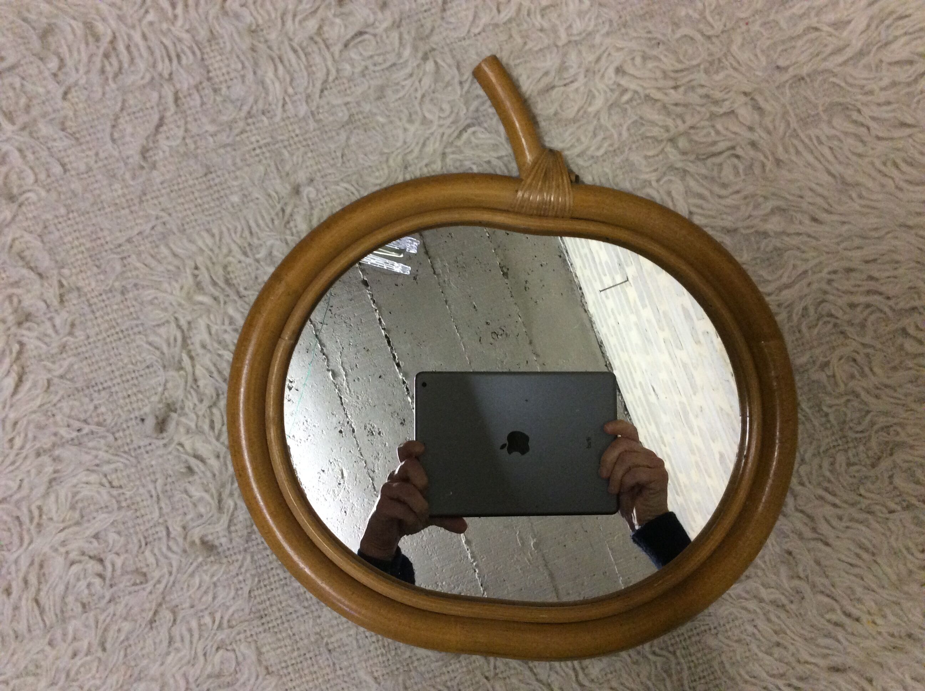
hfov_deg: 56.9
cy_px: 346
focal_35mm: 32
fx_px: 854
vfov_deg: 44.1
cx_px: 462
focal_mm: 3.3
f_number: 2.4
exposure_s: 1/25
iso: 200
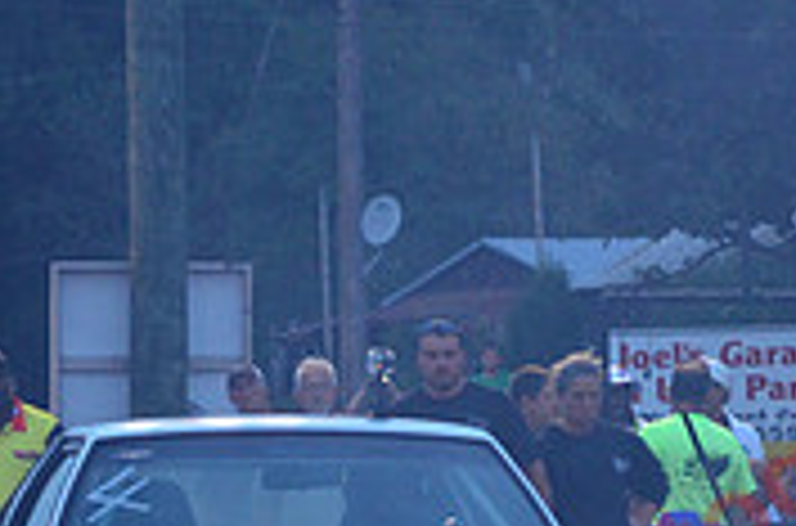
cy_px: 674
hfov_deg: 4.9
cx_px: 549
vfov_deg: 3.3
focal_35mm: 419
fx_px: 9232
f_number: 7.1
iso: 1000
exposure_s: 1/50
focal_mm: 85
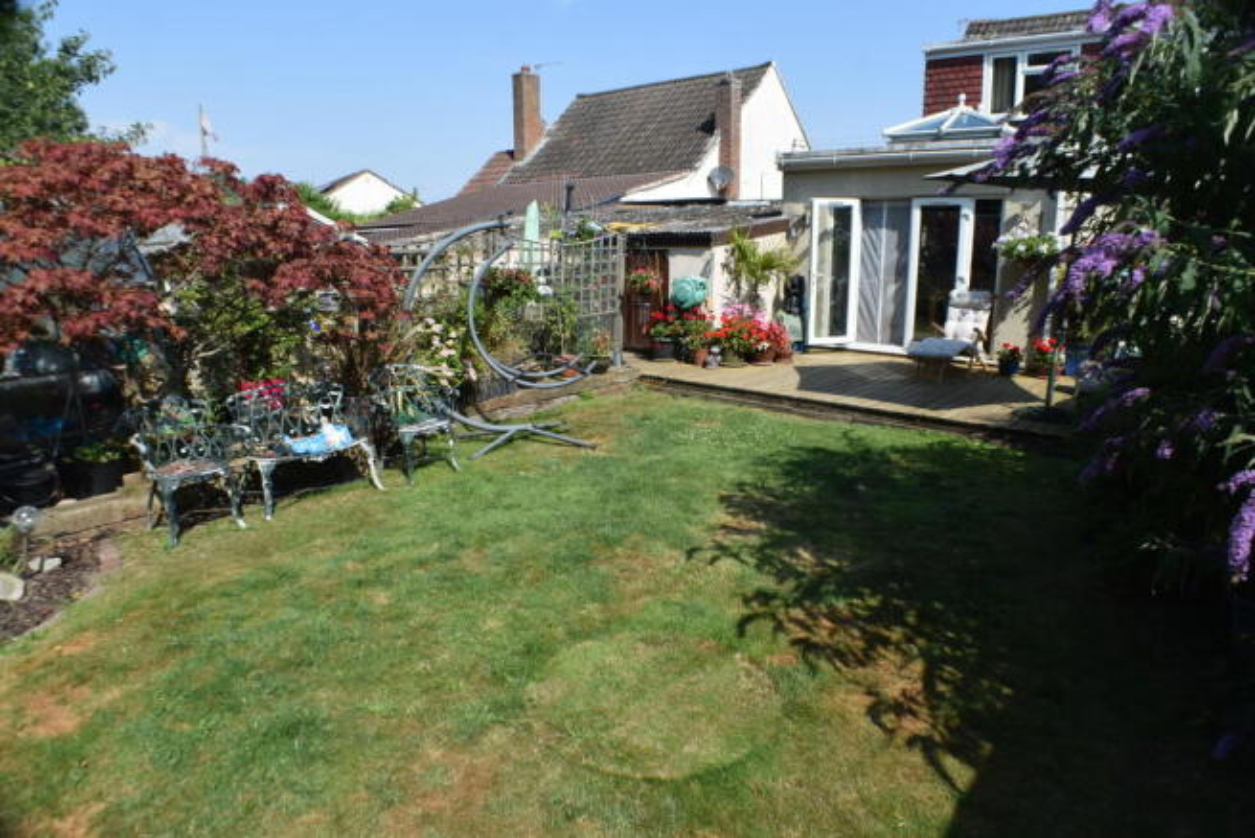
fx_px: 941
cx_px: 628
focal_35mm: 27
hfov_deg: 67.4
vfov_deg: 48.0
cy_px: 419
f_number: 9
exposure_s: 1/320
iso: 200
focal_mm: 18
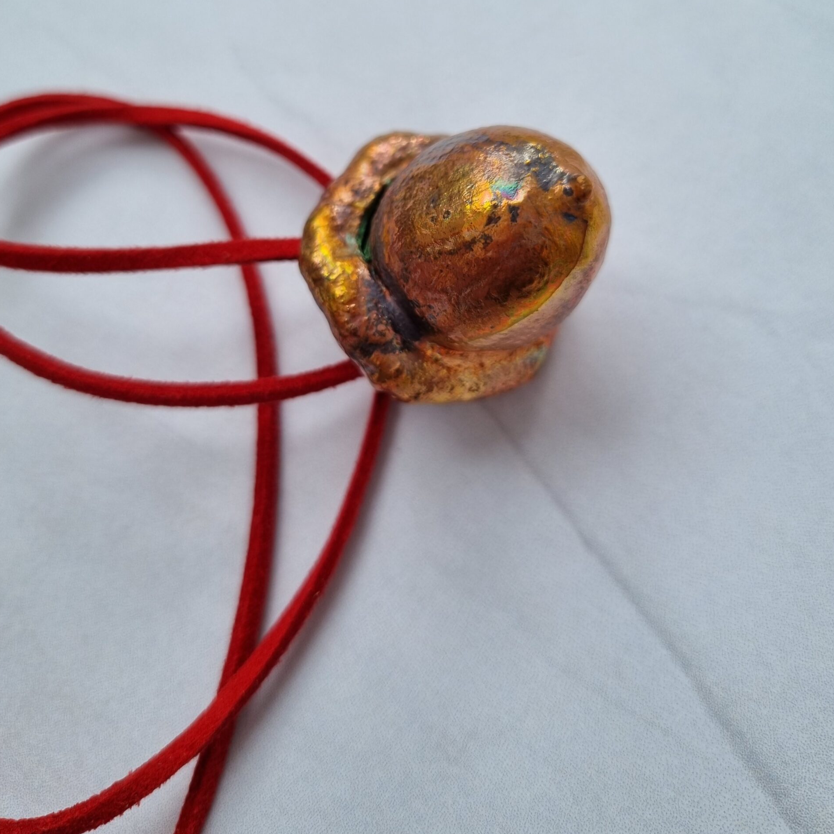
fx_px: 845
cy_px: 285
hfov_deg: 52.5
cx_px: 418
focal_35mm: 31
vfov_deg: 51.7
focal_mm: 5.4
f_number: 1.8
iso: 50
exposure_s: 1/263
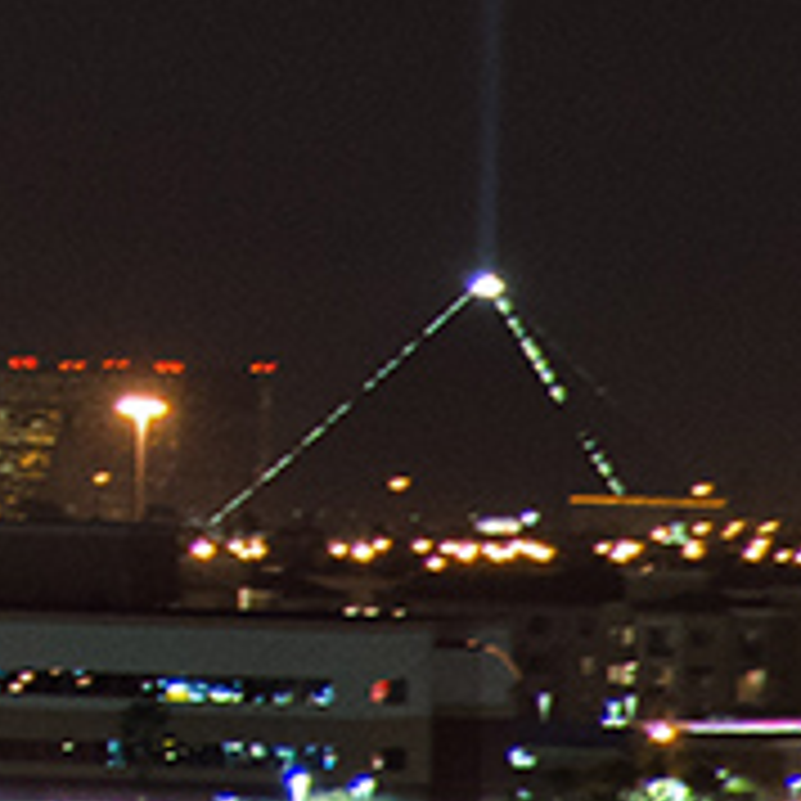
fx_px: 33997
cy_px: -569
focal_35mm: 1299
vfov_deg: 1.3
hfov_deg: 1.3
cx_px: -873
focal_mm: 165
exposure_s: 1/2
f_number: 8
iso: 1000
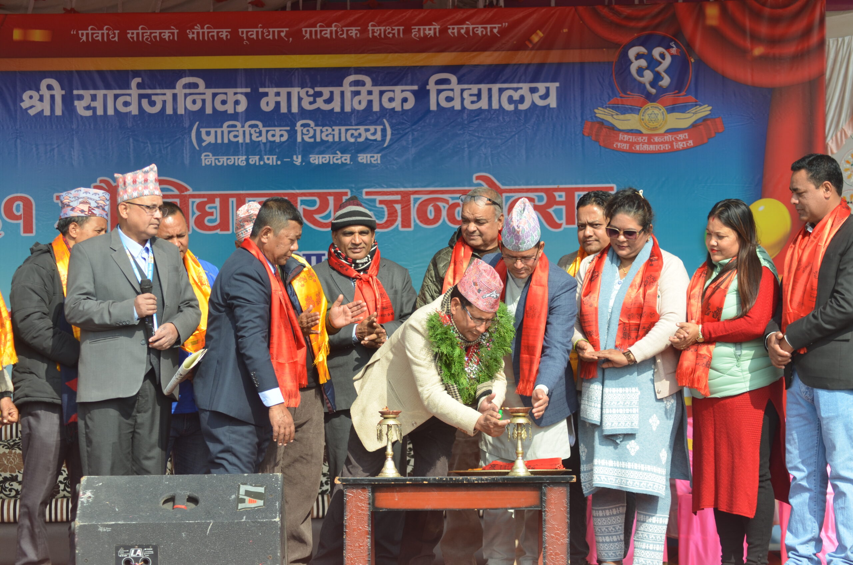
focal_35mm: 135
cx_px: 426
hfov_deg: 15.2
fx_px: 3192
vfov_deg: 10.1
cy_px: 282
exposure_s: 1/640
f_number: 6.3
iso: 200
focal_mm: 90
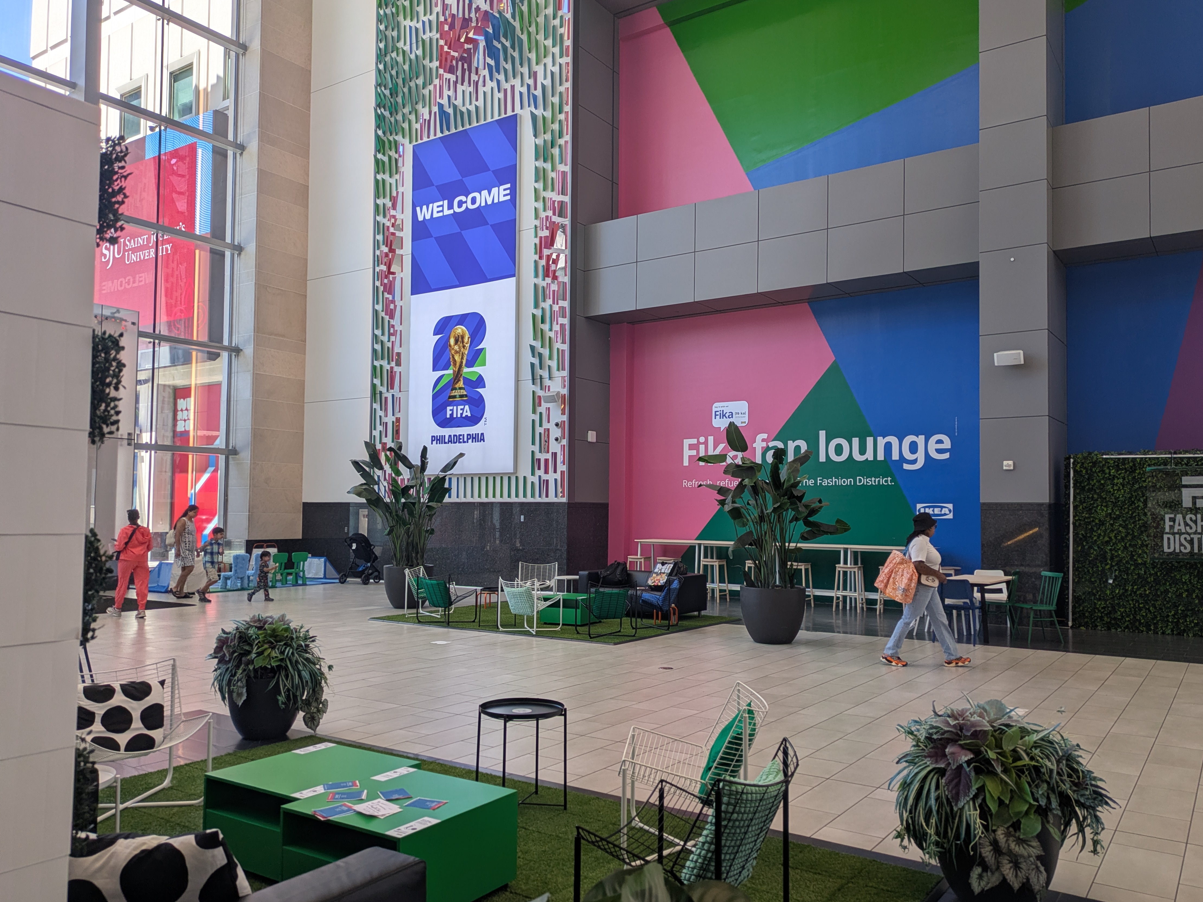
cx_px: 617
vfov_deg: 53.1
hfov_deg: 67.3
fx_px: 904
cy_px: 452
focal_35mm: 26
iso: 45
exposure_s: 1/305
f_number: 1.89
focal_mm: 5.43
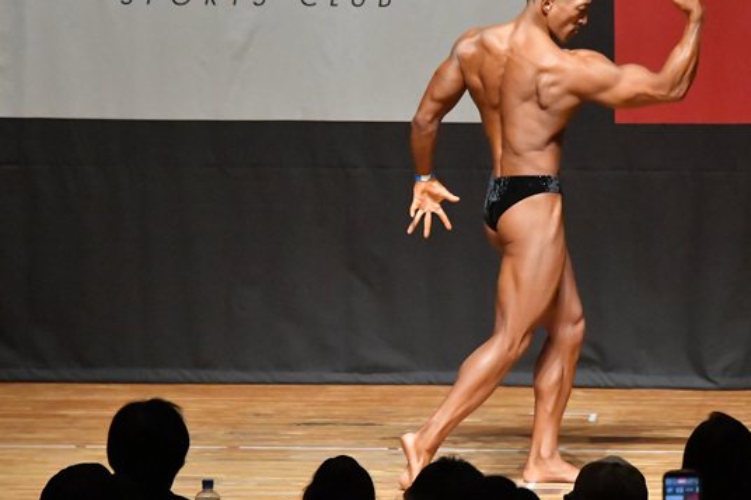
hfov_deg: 5.9
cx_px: 487
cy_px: 216
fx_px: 7236
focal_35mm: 347
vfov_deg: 4.0
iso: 12800
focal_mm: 160
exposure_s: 1/400
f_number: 5.6
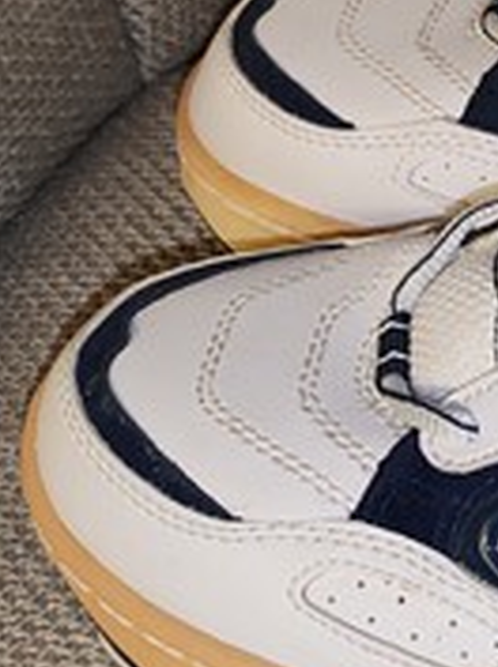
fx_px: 2060
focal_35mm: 107
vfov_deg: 18.4
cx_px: 847
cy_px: 211
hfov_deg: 12.7
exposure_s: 1/100
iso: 2500
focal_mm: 6.12
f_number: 1.9
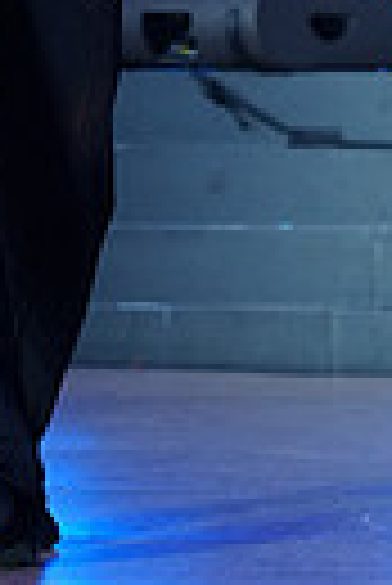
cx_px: -20
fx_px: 9692
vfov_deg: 3.4
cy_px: -446
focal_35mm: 595
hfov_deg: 2.3
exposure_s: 1/250
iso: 800
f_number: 4
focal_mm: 133
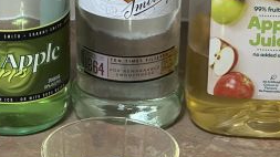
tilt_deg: -26.2
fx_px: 1477
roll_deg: -0.5
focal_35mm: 199
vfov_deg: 6.1
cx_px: 103
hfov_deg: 10.8
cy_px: 64
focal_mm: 9
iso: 640
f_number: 2.8
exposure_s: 1/50
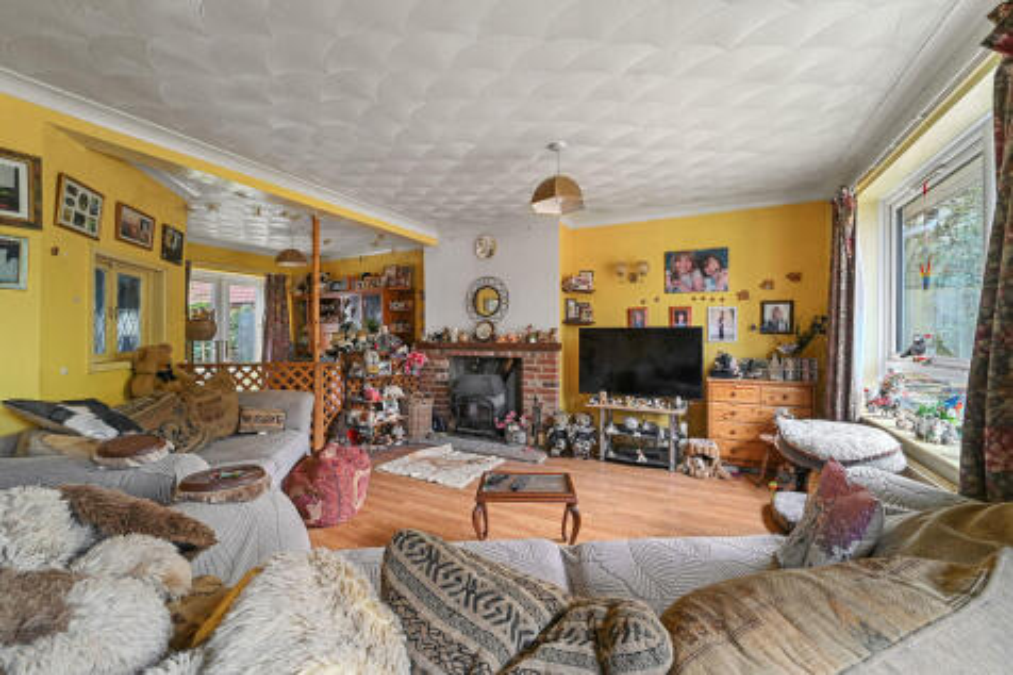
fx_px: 394
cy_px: 338
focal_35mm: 14
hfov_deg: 104.3
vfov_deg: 81.2
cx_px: 506
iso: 400
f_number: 8
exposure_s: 1.6
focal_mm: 14
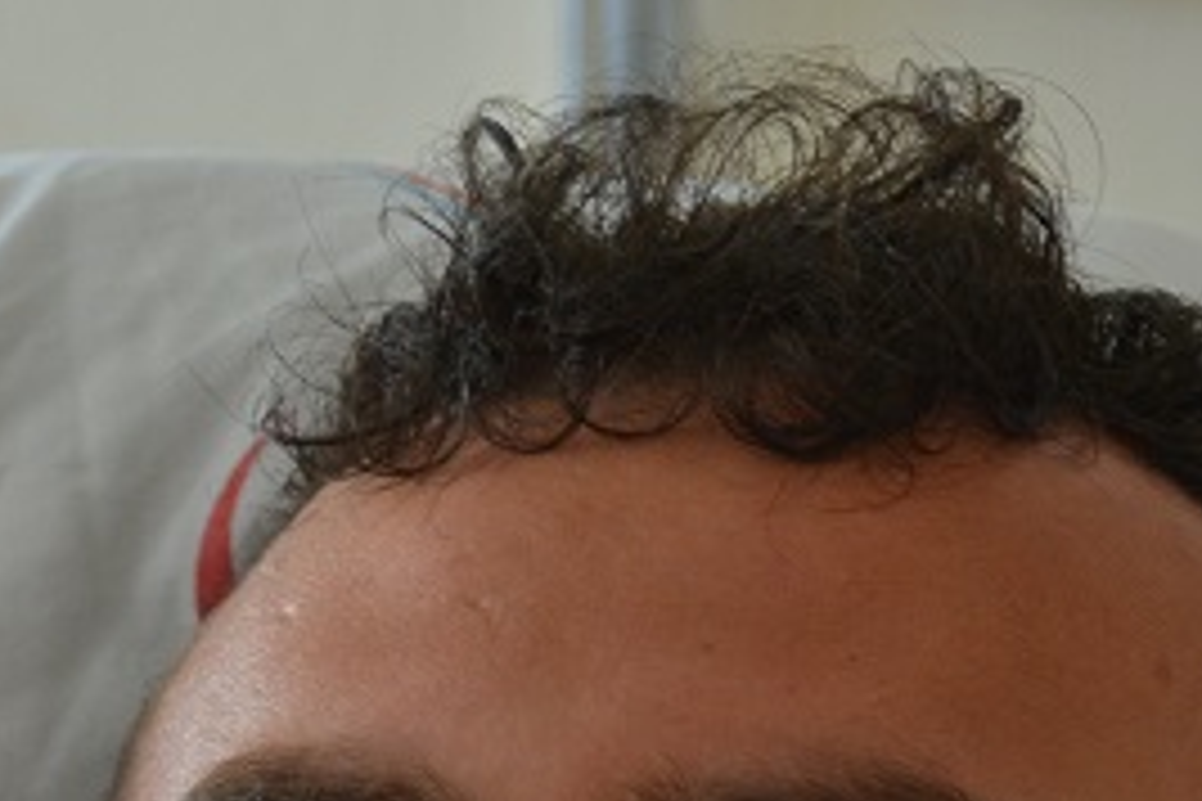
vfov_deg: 4.4
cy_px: 1314
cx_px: -5
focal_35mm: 309
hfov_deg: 6.6
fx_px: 10312
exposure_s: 1/25
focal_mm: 55
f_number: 4.8
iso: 400
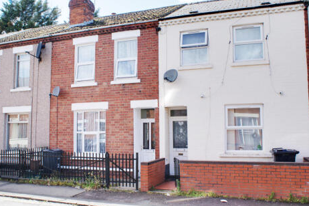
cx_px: 150
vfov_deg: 38.9
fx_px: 292
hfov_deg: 55.8
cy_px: 101
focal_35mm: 34
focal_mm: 22
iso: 100
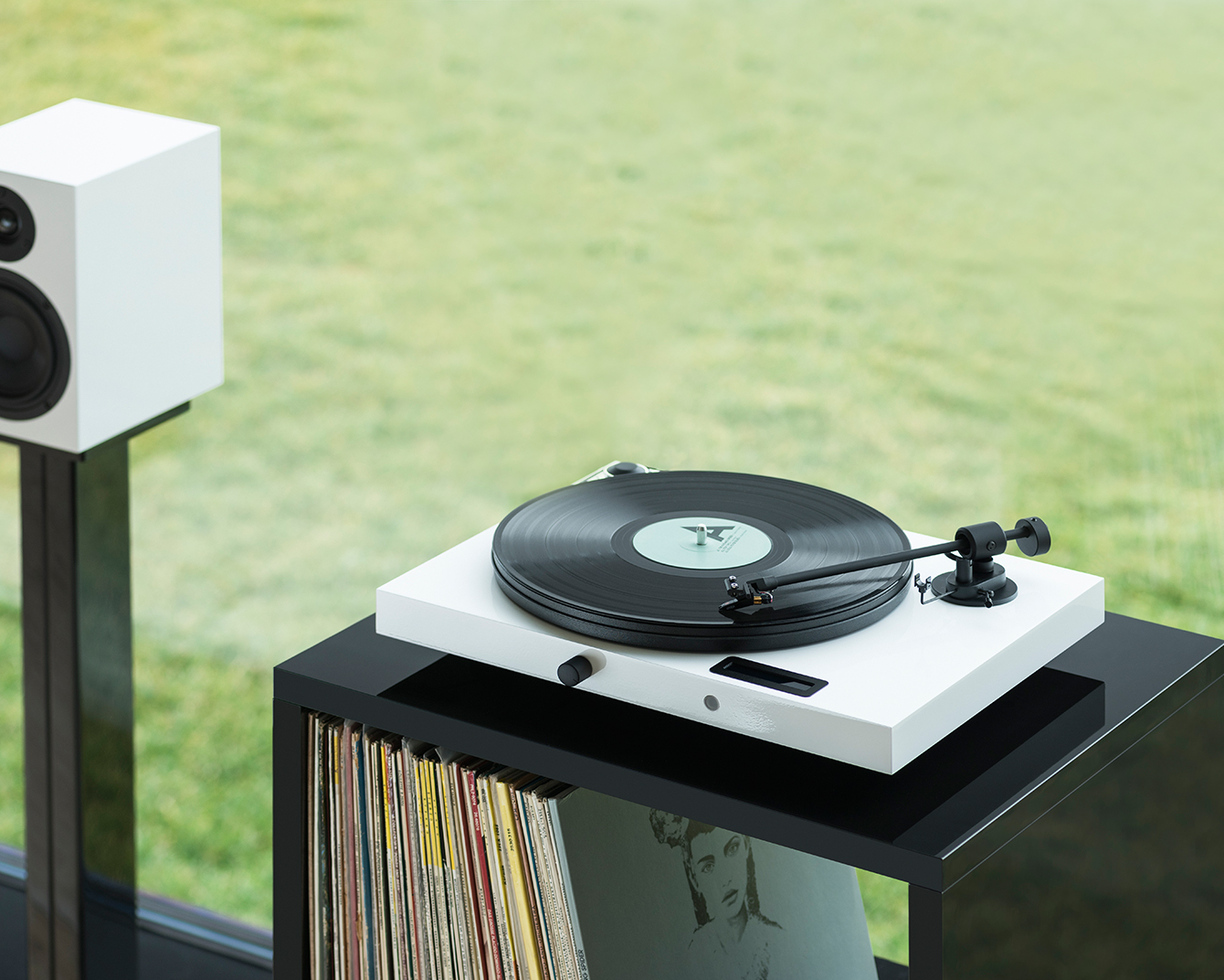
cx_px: 523
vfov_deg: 13.0
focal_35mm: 119
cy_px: 492
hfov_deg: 16.2
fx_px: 4311
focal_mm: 105
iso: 100
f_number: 5
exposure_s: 1/20
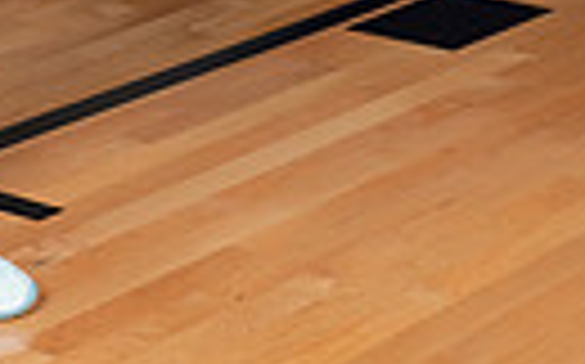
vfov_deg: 6.7
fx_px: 2931
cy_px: -526
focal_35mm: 184
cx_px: -40
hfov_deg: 11.3
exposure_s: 1/320
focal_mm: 52
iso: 500
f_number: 7.1
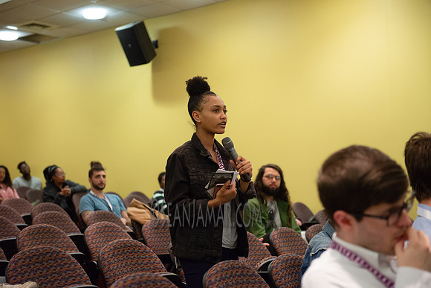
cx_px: 216
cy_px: 144
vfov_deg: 21.9
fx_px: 742
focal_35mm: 62
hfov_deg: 32.4
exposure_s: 1/200
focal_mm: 62
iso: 4000
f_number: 3.5
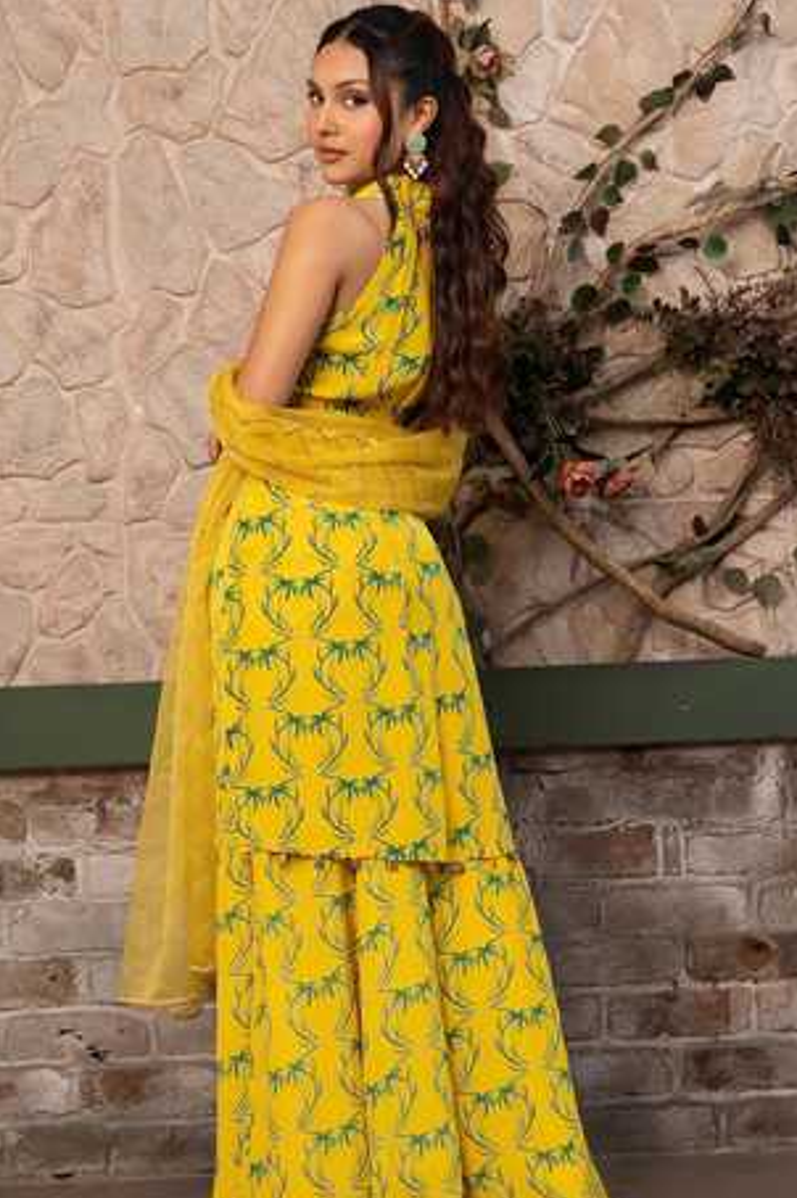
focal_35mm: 81
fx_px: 2694
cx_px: 396
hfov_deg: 16.8
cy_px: 645
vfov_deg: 25.1
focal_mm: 70
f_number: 5.6
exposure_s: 1/160
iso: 320
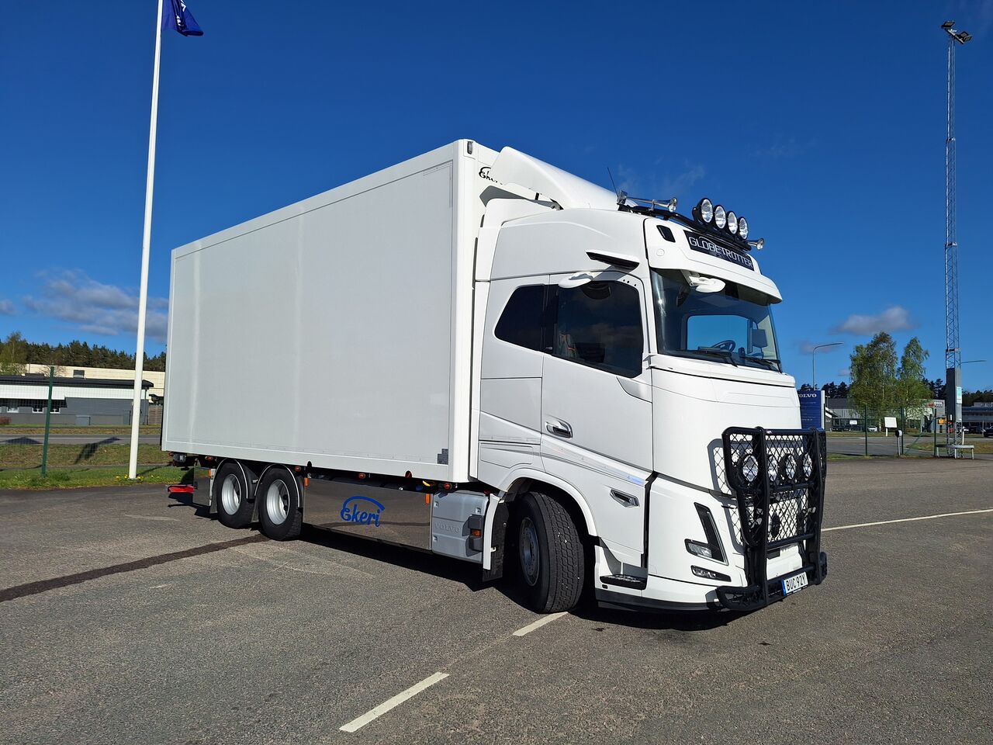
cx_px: 496
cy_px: 372
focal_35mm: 23
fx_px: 660
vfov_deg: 58.9
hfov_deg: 73.9
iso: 40
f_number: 1.8
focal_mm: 5.54
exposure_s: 1/6289
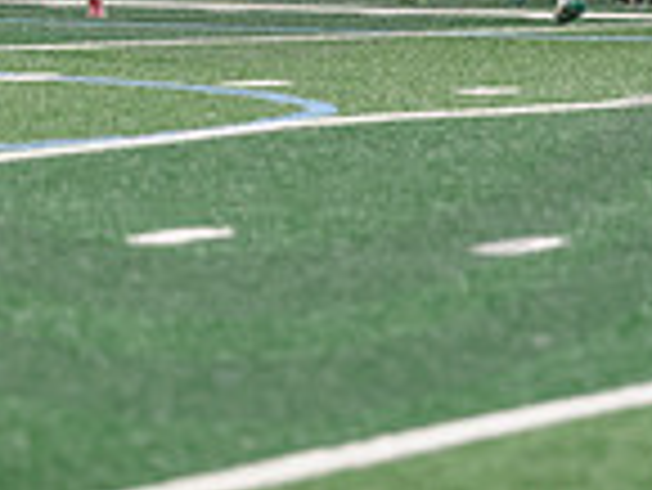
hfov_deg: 3.3
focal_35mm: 595
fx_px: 11216
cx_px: 220
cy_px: -375
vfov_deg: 2.5
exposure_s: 1/320
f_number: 2.8
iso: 2500
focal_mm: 155
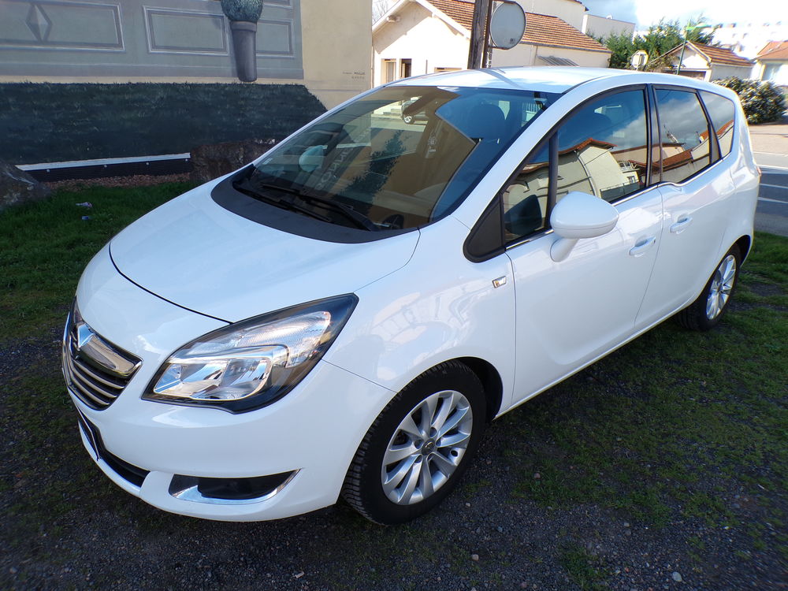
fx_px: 546
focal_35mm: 24
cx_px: 394
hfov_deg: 71.6
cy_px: 296
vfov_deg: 56.8
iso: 100
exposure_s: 1/220
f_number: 4.4
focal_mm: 4.3
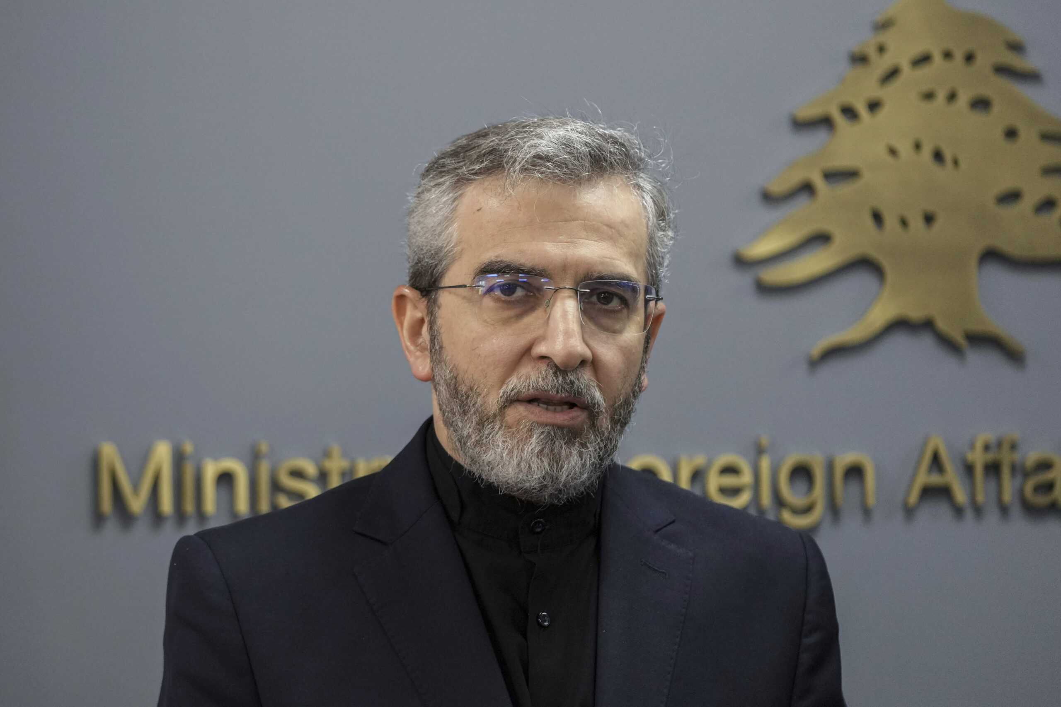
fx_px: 5894
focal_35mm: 200
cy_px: 354
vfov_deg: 6.9
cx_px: 530
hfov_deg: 10.3
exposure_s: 1/500
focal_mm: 200
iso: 1600
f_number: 2.8
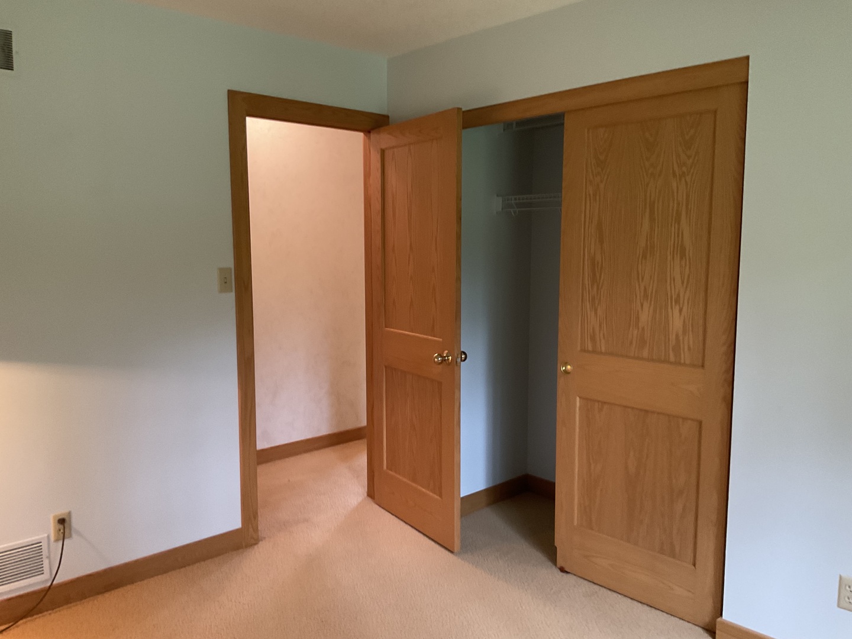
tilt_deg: -4.4
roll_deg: -0.2
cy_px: 320
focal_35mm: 29
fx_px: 714
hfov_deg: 61.7
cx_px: 426
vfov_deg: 48.2
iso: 200
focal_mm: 3
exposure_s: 1/33
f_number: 1.8
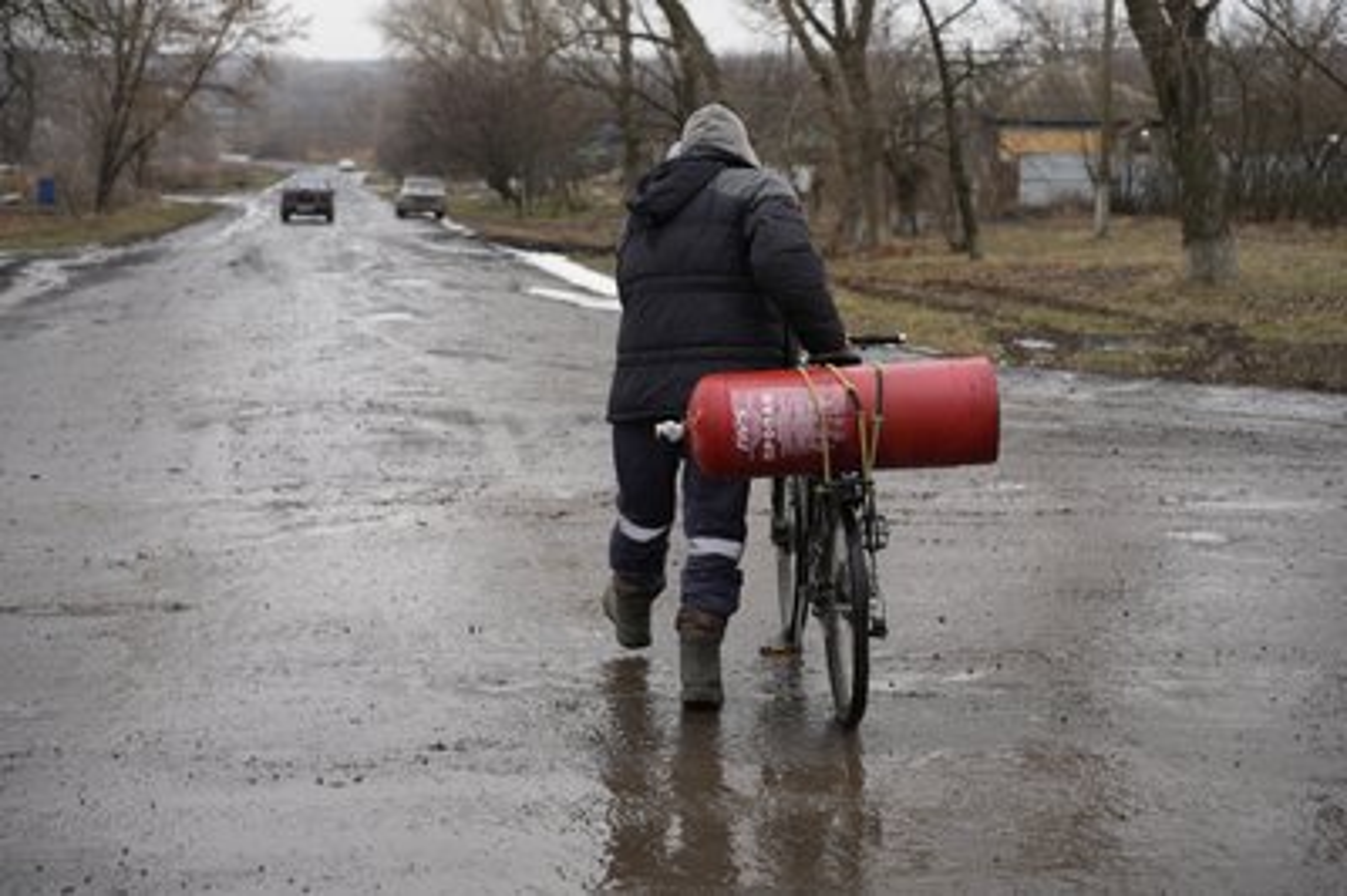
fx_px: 2393
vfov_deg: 21.2
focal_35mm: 64
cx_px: 674
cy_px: 448
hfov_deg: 31.4
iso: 125
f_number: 4
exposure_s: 1/160
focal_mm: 64
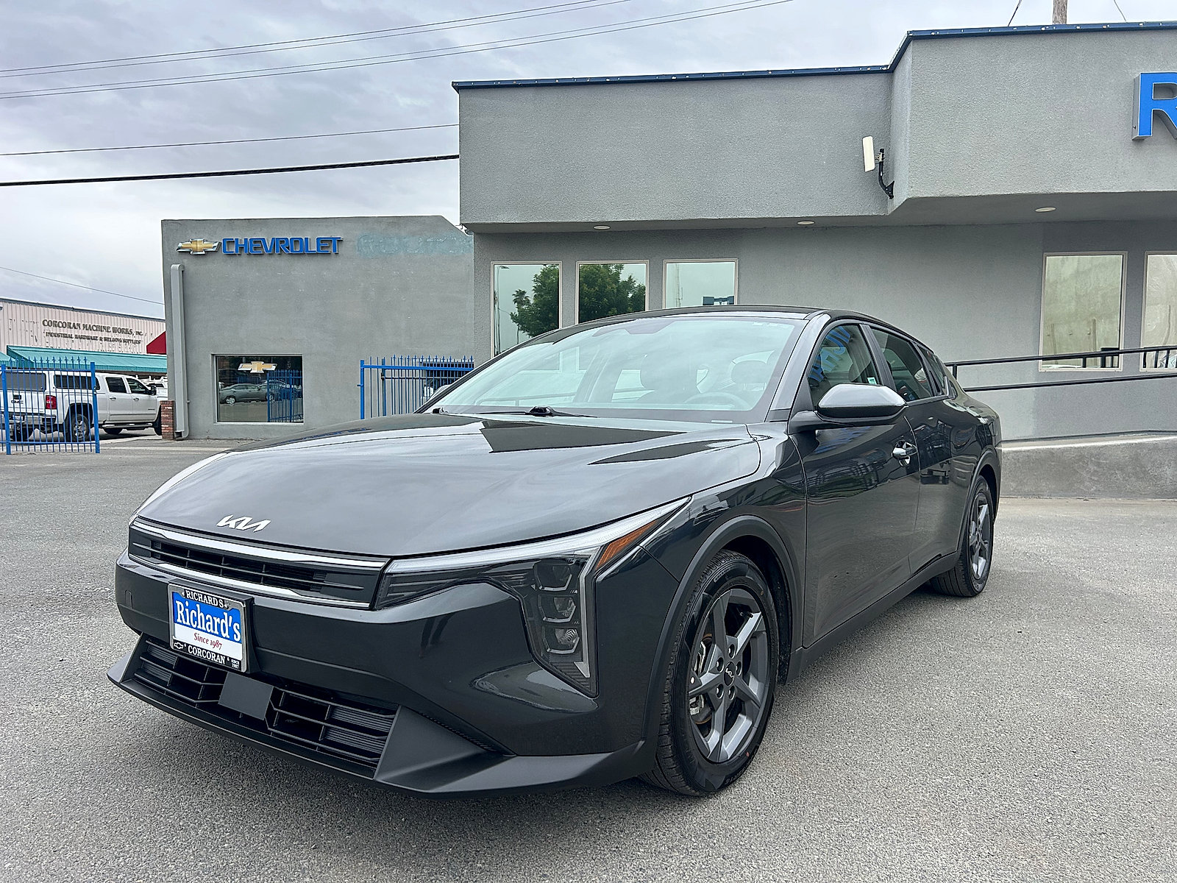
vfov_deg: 53.1
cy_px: 442
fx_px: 884
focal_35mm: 26
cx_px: 588
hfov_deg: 67.3
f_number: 1.5
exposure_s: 1/1344
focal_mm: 5.7
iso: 50
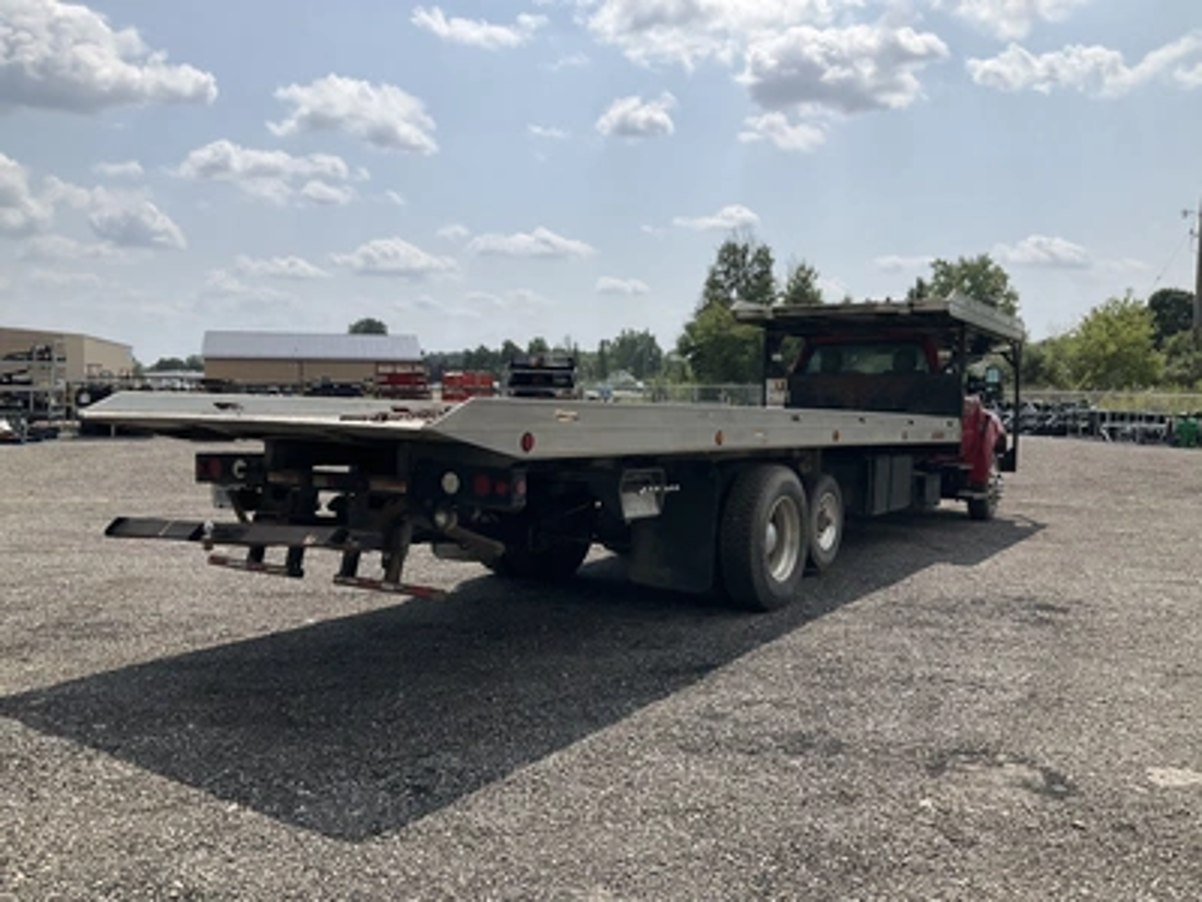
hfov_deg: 61.7
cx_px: 601
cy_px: 451
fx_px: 1007
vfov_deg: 48.2
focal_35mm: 29
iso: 25
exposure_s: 1/3322
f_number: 1.8
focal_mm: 3
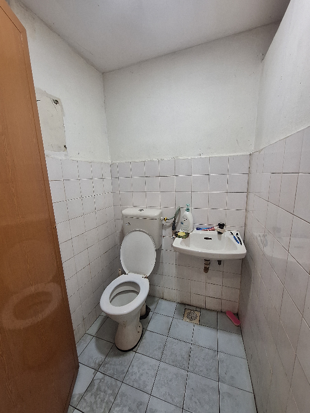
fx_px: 155
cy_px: 206
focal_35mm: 13
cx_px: 155
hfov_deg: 89.9
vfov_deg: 106.2
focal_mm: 1.74
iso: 125
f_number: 2.2
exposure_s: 1/50
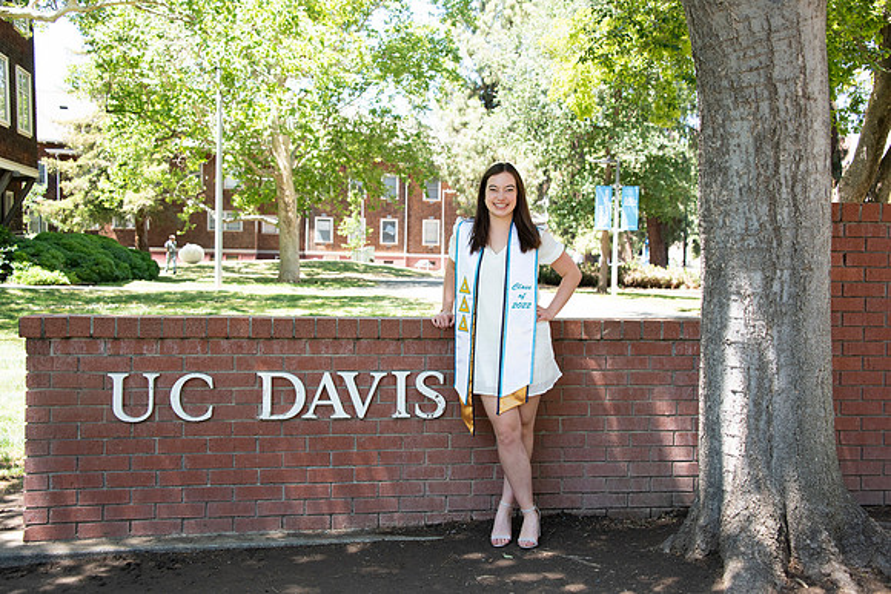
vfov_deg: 31.9
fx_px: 1040
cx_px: 446
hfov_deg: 46.4
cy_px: 297
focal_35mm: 42
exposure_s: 1/400
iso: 640
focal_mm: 42
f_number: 5.6
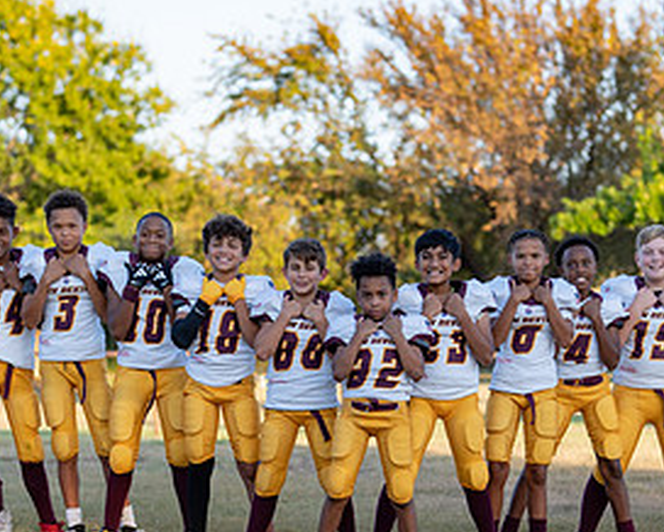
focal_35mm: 117
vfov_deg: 13.1
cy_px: 414
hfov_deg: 16.4
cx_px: 376
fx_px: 2301
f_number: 1.6
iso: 100
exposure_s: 1/800
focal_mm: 50
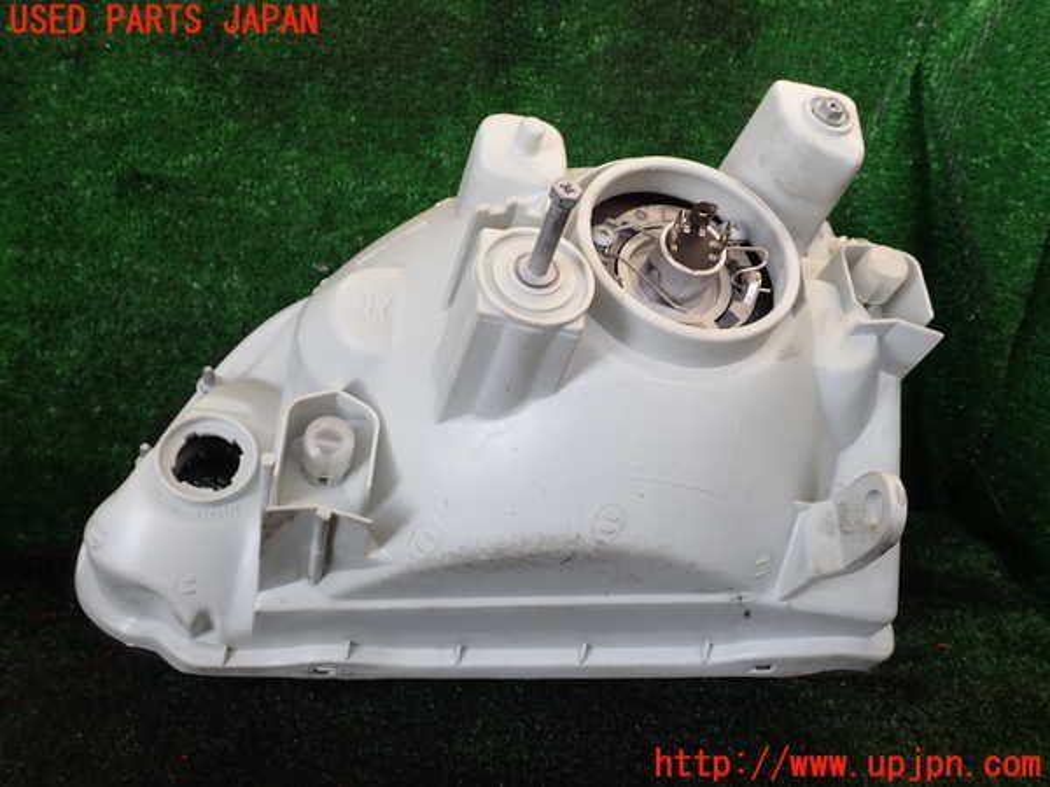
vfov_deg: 46.8
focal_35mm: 30
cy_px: 394
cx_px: 525
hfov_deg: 60.0
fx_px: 910
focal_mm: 5.4
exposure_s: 1/100
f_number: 3.2
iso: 100
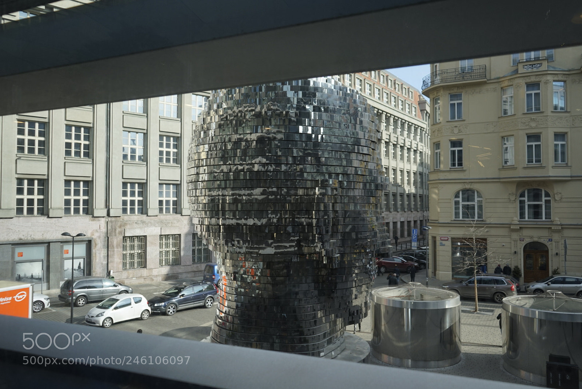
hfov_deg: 63.6
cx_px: 291
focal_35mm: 29
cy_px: 194
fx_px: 469
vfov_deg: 45.0
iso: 100
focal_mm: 29
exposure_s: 1/160
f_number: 4
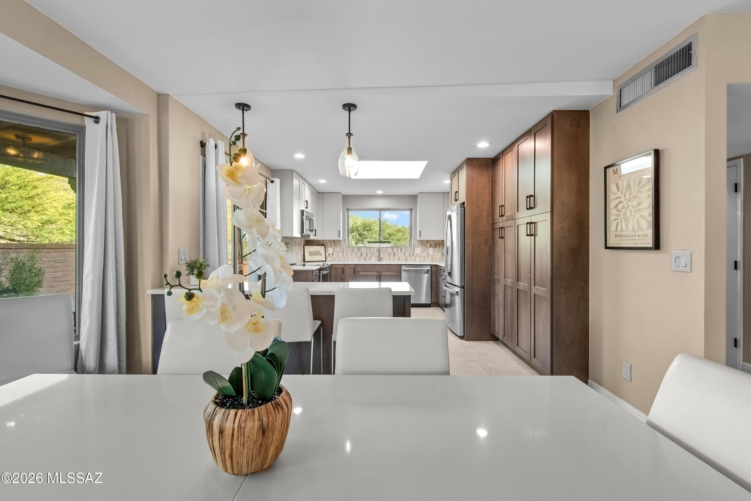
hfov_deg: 100.4
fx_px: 313
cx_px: 376
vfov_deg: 77.3
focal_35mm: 15
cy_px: 250
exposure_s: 1/8
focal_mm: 10
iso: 800
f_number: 13
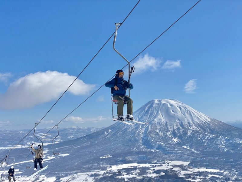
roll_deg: +2.2
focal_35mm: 52
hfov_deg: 36.8
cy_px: 91
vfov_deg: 28.0
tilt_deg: +6.1
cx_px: 121
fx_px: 364
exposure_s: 1/5319
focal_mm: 6
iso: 20
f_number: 2
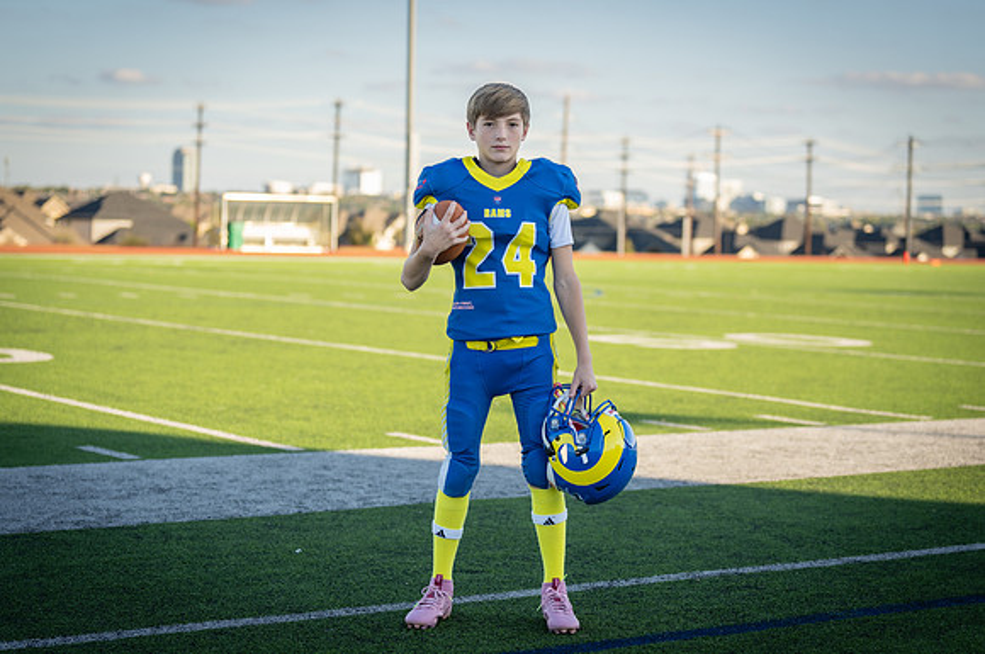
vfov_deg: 18.4
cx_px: 505
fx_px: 2018
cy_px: 336
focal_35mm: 74
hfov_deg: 27.4
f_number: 2.8
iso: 100
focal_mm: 70
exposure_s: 1/500
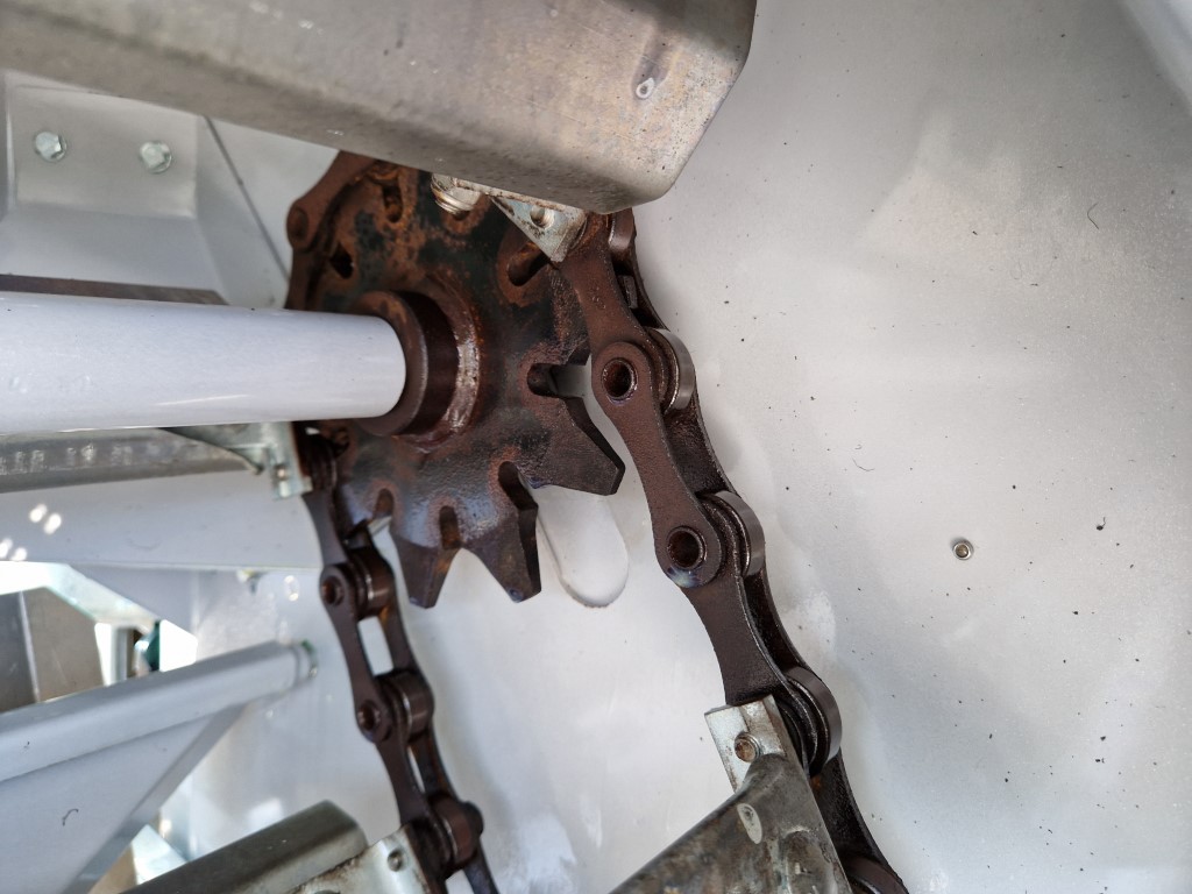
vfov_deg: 58.9
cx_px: 596
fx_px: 792
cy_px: 447
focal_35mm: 23
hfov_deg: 73.9
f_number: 1.8
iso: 100
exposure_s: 1/180
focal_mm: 5.4
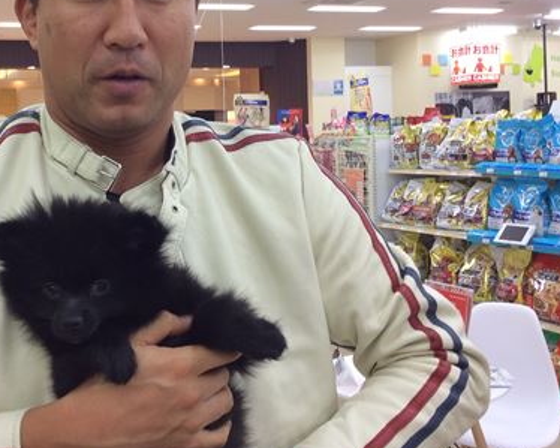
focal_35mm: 50
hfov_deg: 36.5
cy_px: 157
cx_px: 144
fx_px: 828
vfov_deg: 30.1
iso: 32
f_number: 2.4
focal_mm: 3.3
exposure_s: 1/24
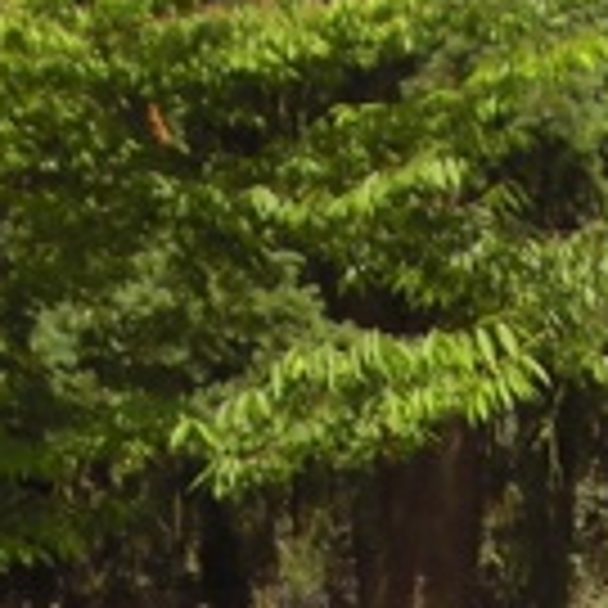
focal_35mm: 254
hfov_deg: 6.9
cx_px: 676
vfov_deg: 6.5
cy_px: 1545
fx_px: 5047
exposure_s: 1/800
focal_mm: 6.2
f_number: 2.7
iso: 64
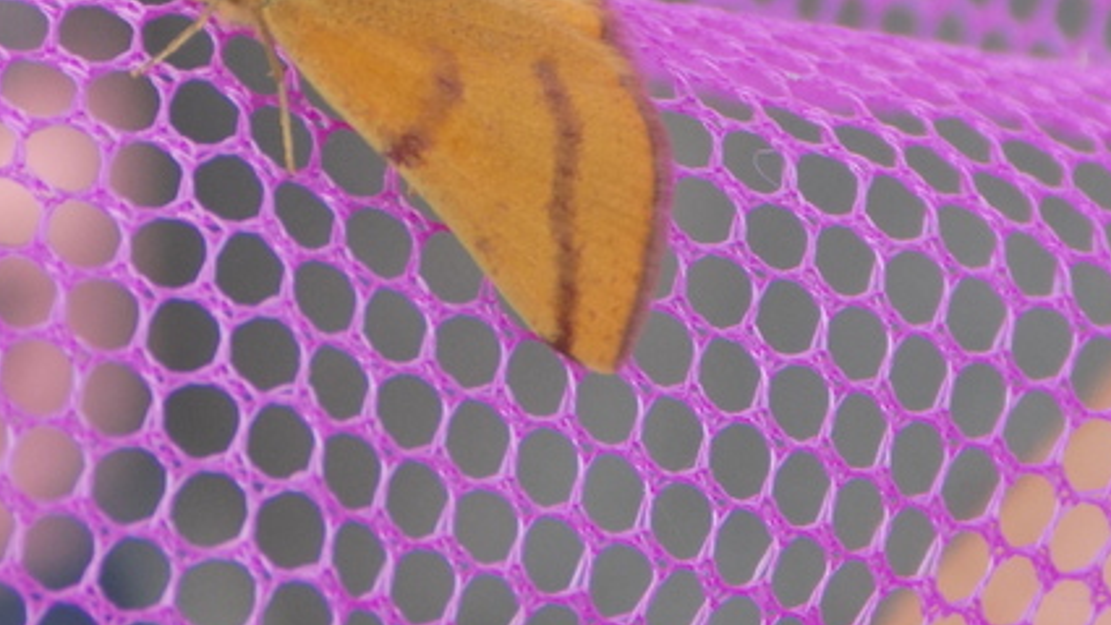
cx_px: 459
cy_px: 31
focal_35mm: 258
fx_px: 7600
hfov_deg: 8.4
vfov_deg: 4.7
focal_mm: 20.9
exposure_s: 1/60
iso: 80
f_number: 4.8
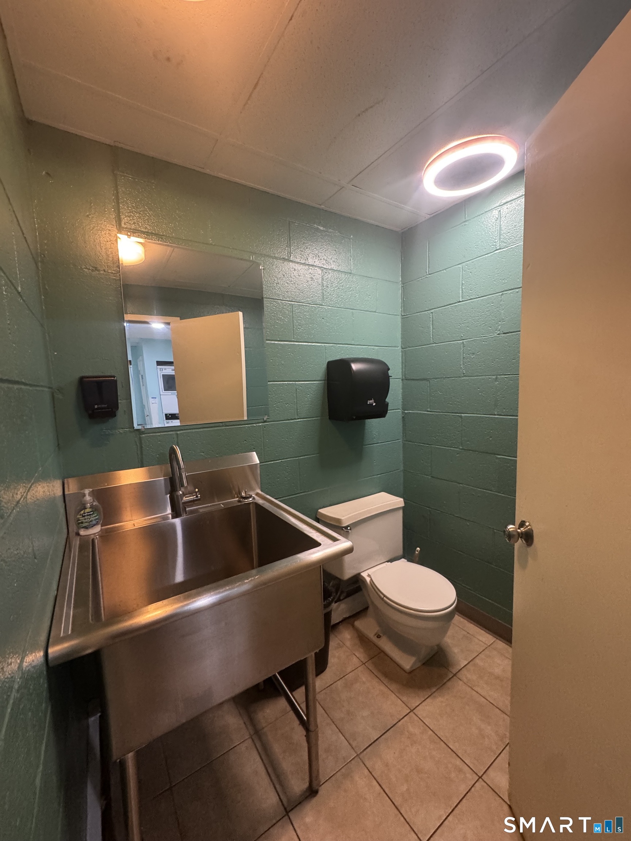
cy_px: 420
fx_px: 340
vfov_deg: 102.1
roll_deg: +2.8
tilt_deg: -6.3
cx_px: 316
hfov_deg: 85.7
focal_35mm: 14
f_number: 2.2
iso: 500
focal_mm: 2.22
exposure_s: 1/60
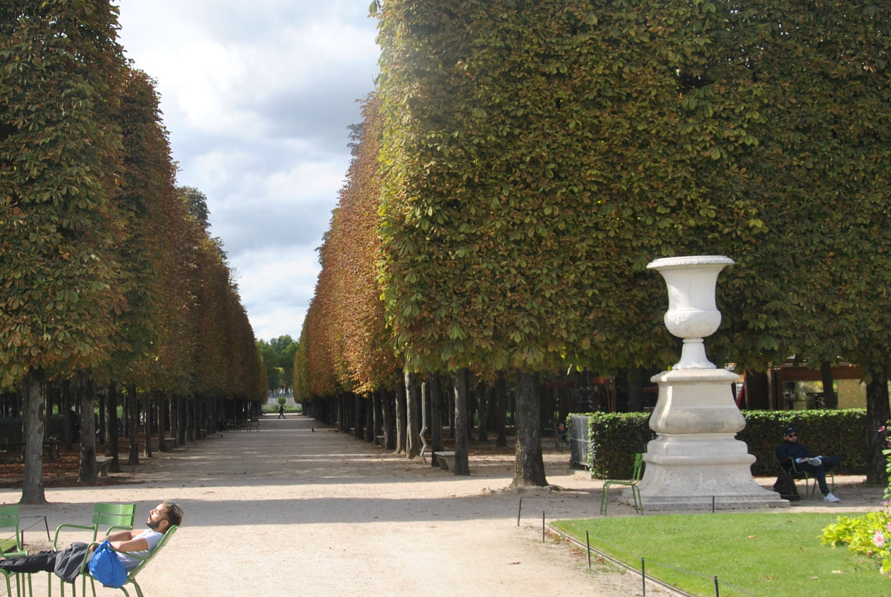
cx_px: 350
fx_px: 1710
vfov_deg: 19.8
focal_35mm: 69
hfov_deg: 29.1
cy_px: 320
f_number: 8
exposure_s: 1/200
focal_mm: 28
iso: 100
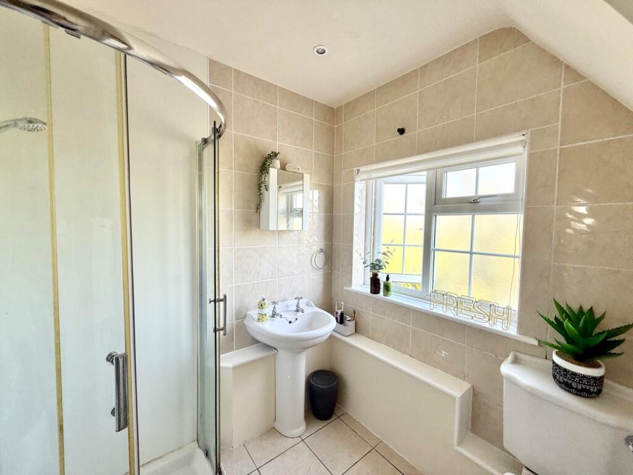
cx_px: 316
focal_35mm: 14
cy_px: 238
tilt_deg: -2.0
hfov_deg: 102.1
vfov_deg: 85.7
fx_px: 256
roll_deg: -0.8
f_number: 2.2
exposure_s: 1/99
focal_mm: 2.22
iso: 50
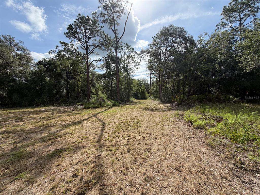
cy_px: 98
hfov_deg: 102.1
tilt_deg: -0.6
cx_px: 130
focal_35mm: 14
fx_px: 105
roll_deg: +2.0
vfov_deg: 85.7
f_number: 2.2
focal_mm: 2.22
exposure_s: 1/1033
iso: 25
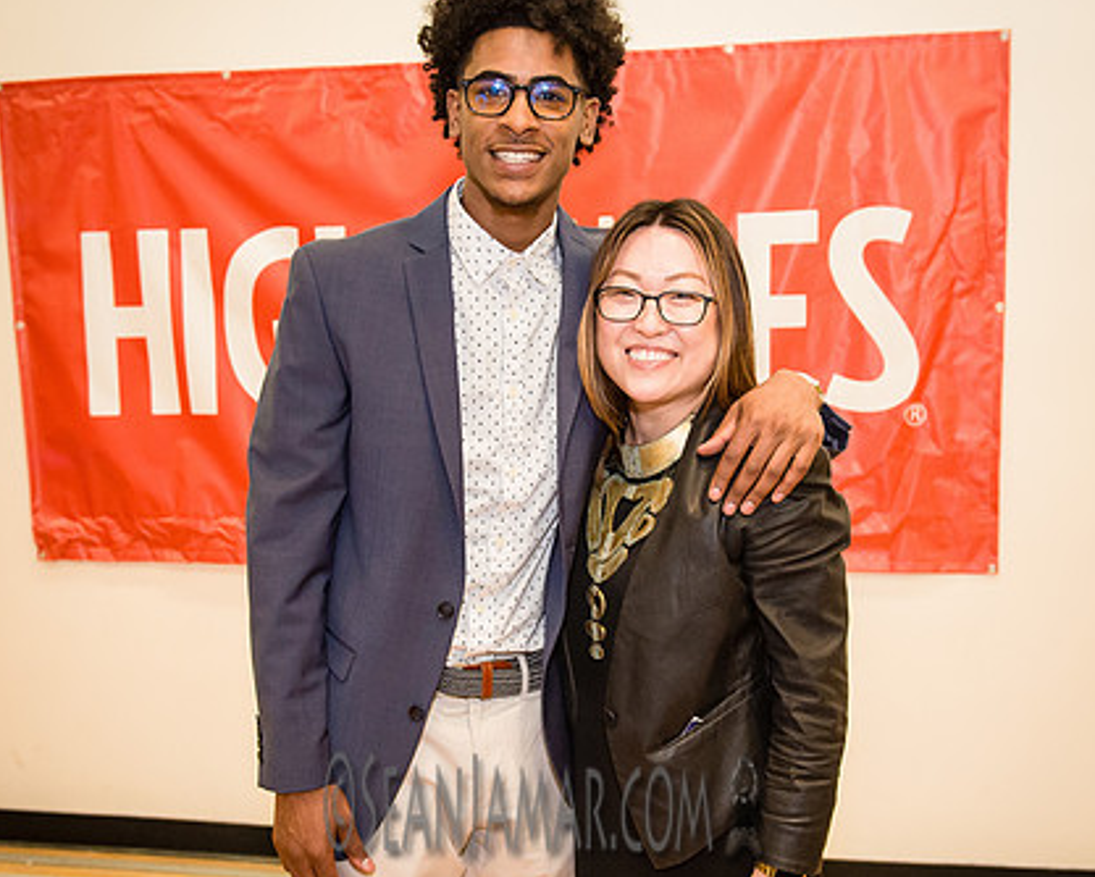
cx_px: 573
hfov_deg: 42.0
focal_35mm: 44
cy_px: 473
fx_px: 1427
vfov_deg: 34.2
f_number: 3.5
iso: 4000
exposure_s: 1/400
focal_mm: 29
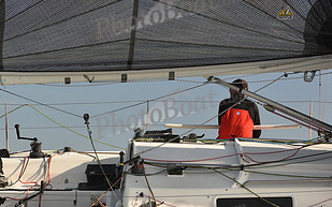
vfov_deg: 9.7
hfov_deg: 15.4
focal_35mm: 134
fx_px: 1212
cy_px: 182
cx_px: 40
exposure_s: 1/640
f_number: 5
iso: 250
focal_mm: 70
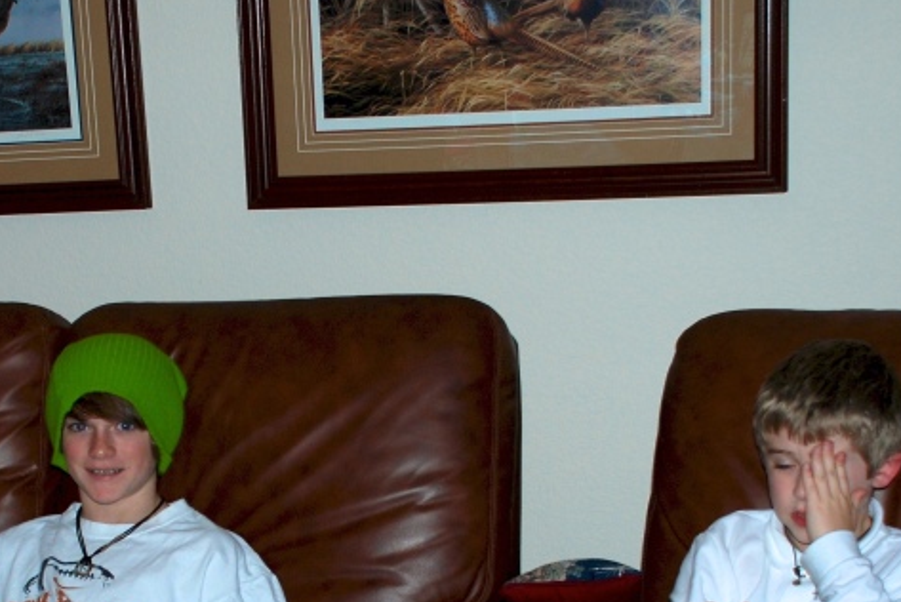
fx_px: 2279
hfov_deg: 22.3
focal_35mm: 91
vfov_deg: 14.9
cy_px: 550
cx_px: 286
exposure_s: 1/60
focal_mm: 28
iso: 200
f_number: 4
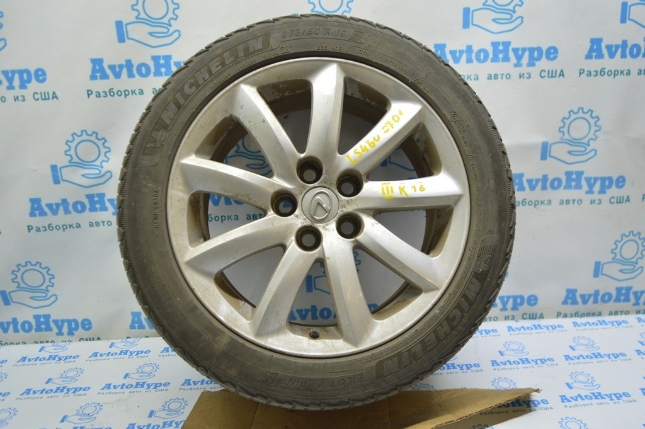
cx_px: 322
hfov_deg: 62.0
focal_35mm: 30
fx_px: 537
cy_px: 214
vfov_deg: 43.5
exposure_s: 1/50
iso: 400
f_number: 3.5
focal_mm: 20
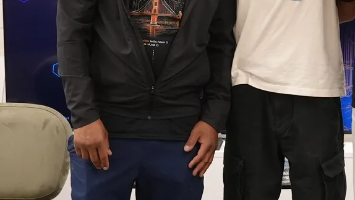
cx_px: 402
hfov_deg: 17.9
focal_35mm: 115
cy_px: 72
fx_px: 1083
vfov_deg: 10.5
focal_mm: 35
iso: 2500
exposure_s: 1/160
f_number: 4
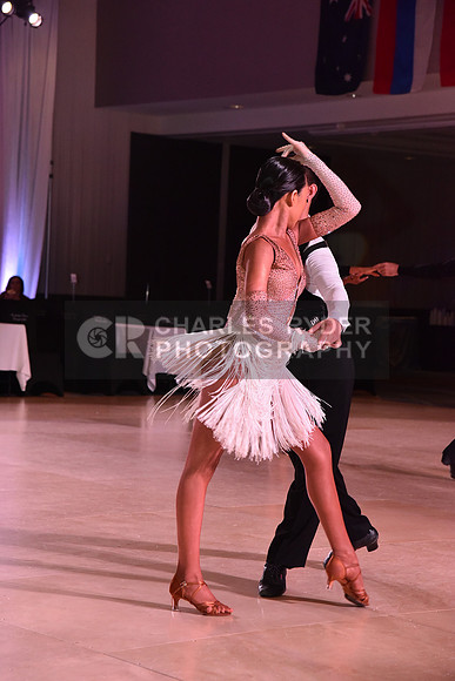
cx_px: 228
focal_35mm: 86
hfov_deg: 15.9
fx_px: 1629
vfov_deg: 23.6
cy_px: 340
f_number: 6.3
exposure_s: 1/320
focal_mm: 86
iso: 2500
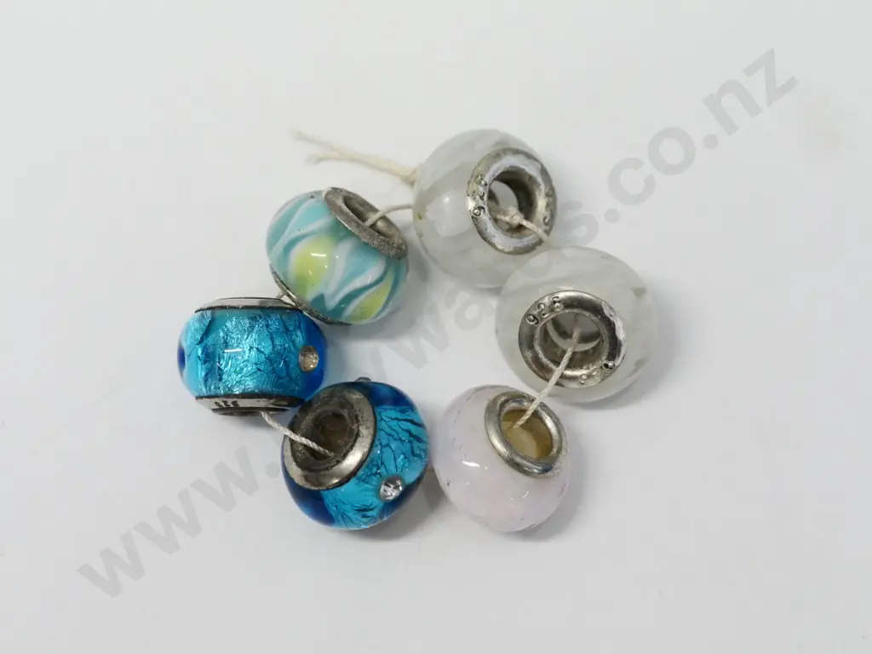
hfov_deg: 16.4
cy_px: 327
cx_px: 436
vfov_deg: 12.3
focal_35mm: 120
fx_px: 3023
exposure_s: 1/125
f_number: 5.6
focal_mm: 60
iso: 3200
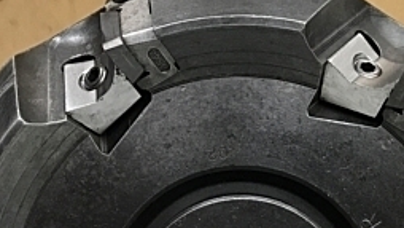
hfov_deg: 27.4
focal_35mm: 77
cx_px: 245
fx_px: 825
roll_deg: +0.1
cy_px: 274
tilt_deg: -33.6
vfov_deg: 15.1
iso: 40
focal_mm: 3.99
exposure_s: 1/17
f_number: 1.8
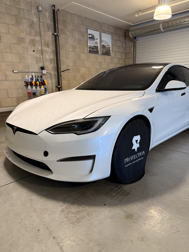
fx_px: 175
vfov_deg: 71.6
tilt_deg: -14.6
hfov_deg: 56.8
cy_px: 126
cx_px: 94
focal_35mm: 24
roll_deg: +1.7
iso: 80
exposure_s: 1/120
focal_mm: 6.76
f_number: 1.78
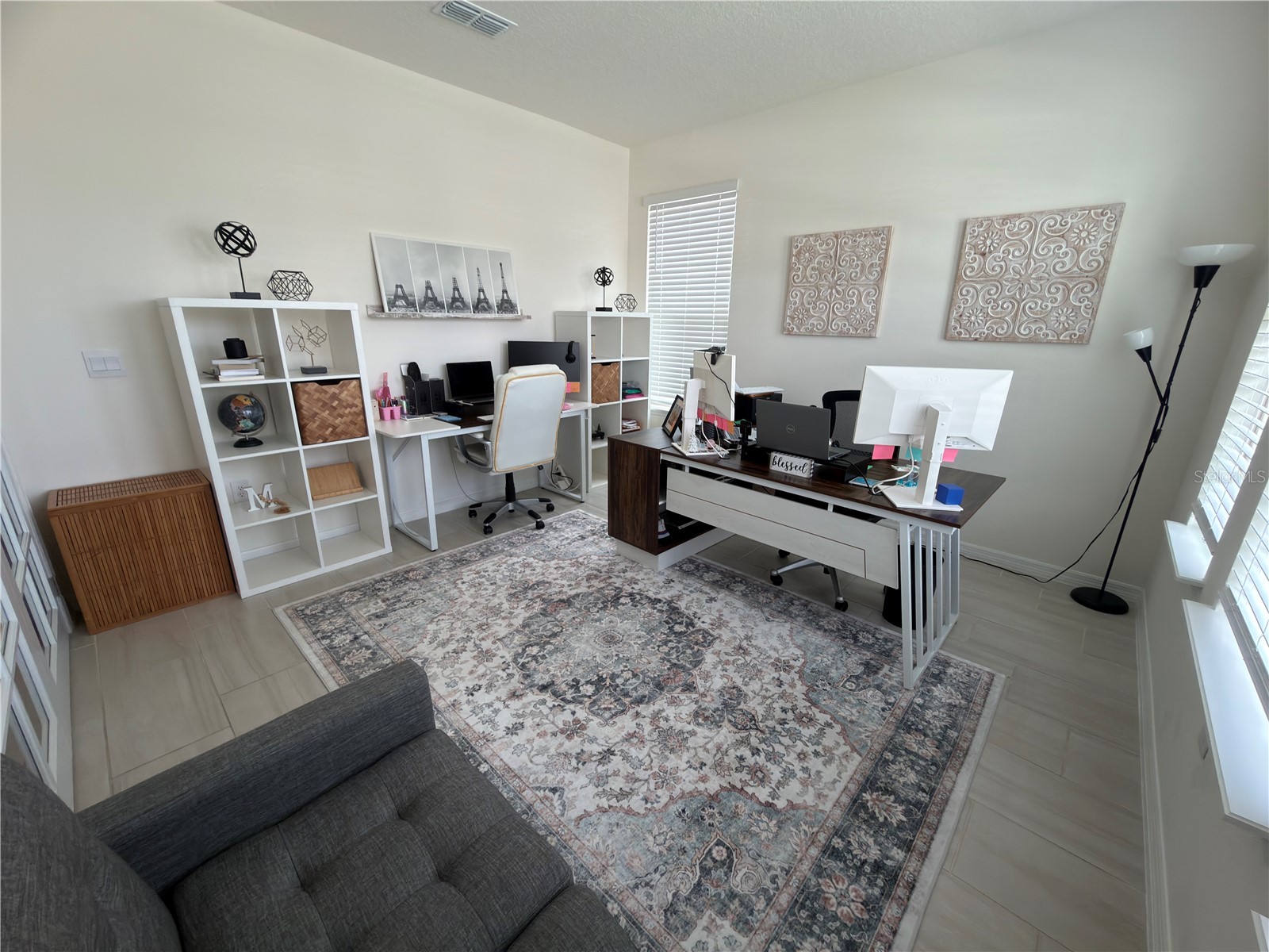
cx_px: 634
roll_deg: -0.6
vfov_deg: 85.7
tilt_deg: -17.6
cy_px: 476
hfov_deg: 102.1
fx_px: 513
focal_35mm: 14
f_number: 2.2
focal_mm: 2.22
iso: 64
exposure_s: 1/39
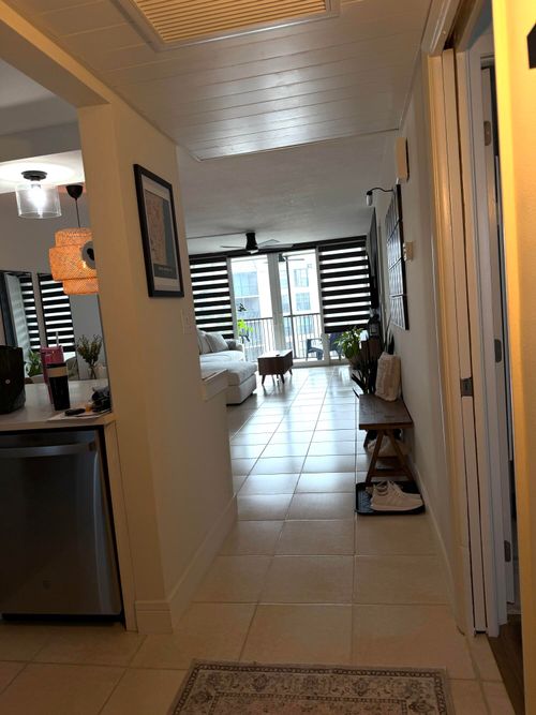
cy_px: 358
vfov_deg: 71.6
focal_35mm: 24
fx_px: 496
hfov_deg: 56.8
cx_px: 268
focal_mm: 6.76
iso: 100
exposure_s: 1/134
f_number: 1.78
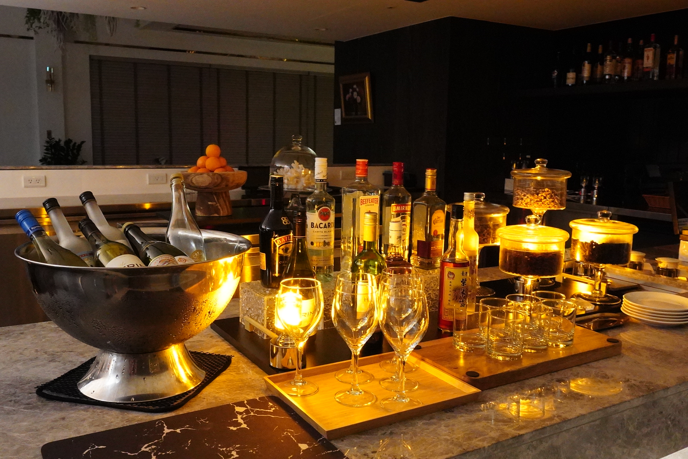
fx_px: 592
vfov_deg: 42.3
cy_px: 230
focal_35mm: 31
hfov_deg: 60.3
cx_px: 344
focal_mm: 21
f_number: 9
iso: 12800
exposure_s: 1/13
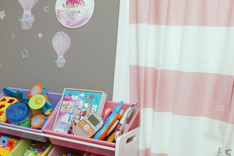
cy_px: 114
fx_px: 397
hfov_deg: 27.8
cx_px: -63
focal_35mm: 61
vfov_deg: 22.1
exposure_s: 1/60
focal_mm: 10
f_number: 4
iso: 250
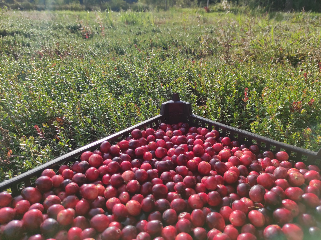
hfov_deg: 69.4
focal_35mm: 25
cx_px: 160
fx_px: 232
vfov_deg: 54.8
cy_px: 120
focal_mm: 5.43
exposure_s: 1/2258
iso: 100
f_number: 1.89
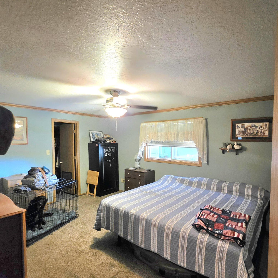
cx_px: 143
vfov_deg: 83.9
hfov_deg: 83.9
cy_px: 148
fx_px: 154
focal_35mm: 17
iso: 1000
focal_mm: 2.2
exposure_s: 1/60.2
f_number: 1.9
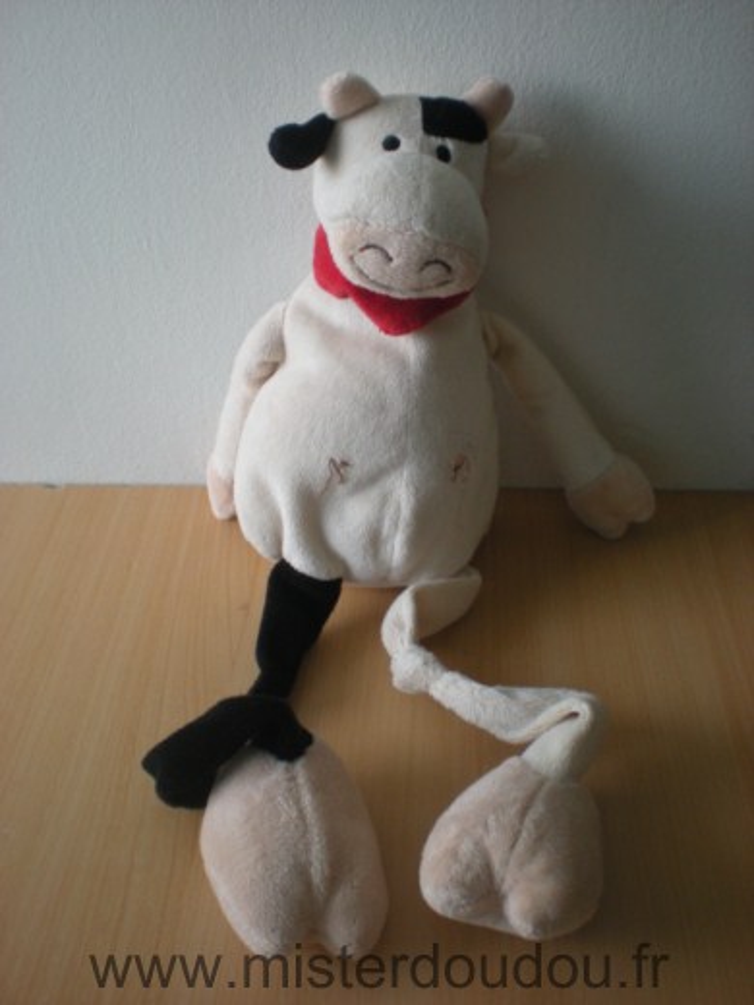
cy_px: 502
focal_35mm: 38
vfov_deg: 49.0
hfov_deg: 37.7
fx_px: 1104
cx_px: 377
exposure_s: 1/60
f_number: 3.1
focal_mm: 6.3
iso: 154
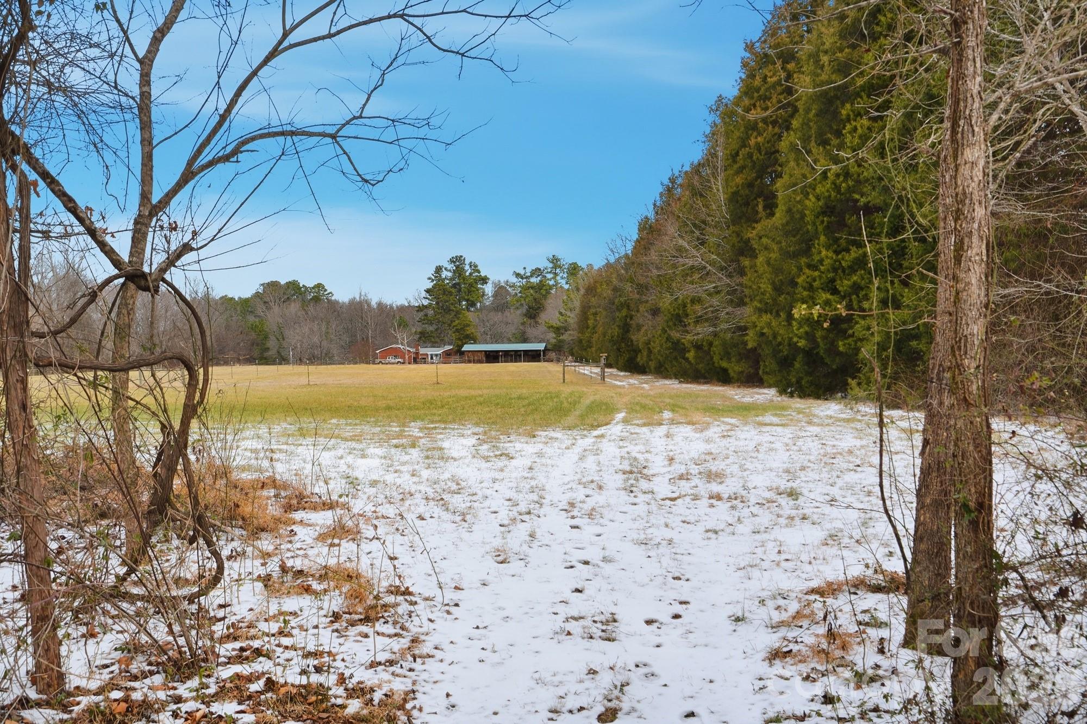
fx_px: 966
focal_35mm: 32
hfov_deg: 58.7
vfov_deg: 41.1
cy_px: 362
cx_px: 544
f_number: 11
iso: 50
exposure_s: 1/800
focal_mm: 32
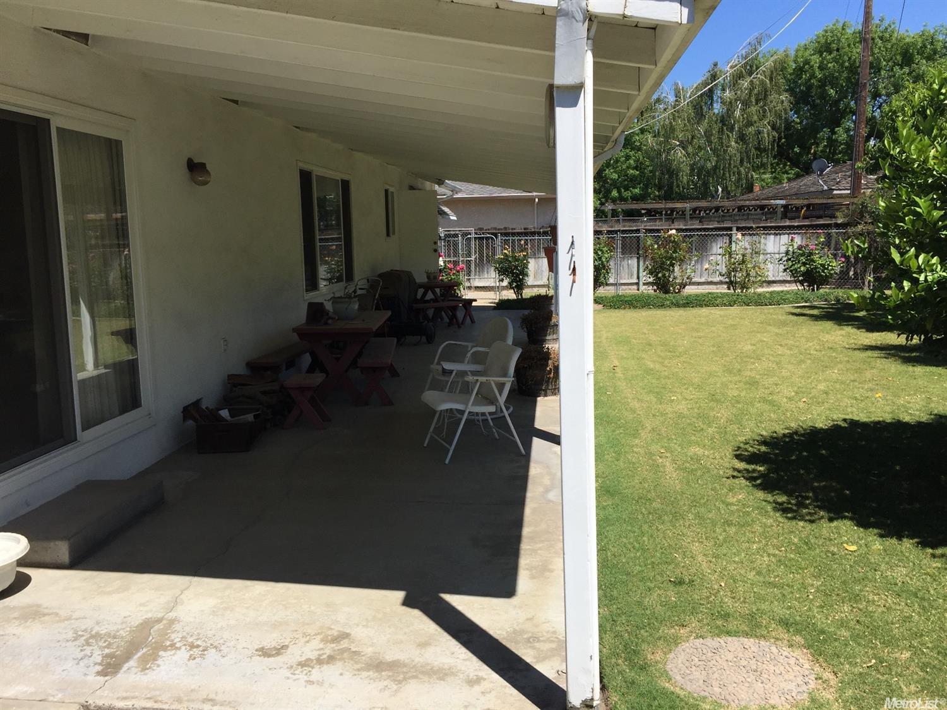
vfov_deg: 48.2
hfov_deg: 61.7
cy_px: 355
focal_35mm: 29
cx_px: 474
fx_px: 793
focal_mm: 4.15
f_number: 2.2
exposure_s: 1/2198
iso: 32
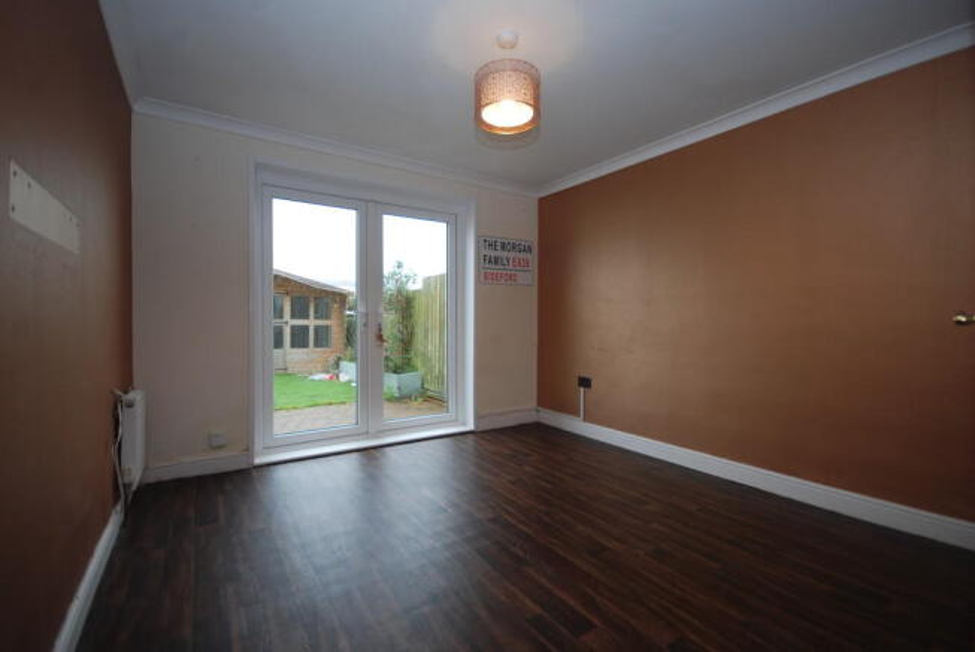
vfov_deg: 77.5
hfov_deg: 100.3
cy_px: 326
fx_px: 407
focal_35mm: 15
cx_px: 488
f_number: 4
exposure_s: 1/60
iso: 200
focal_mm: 10
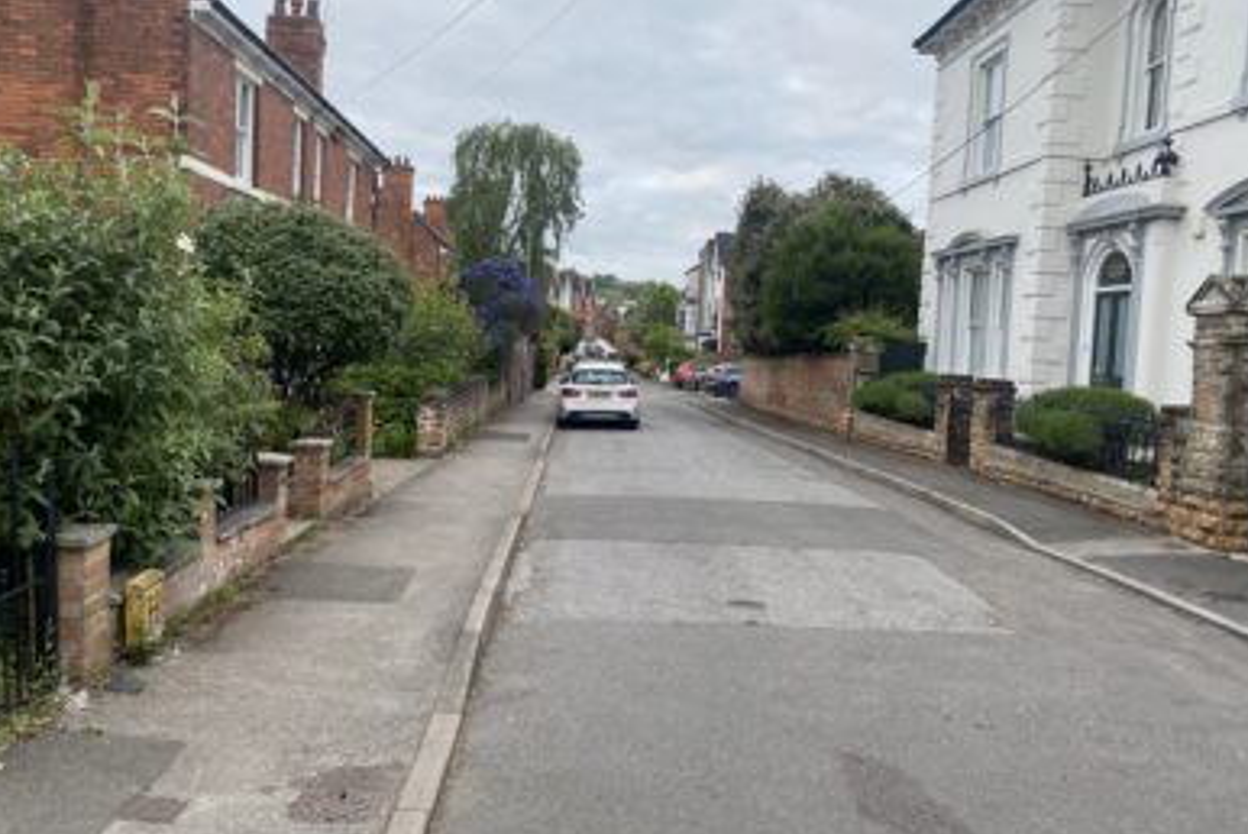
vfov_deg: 46.5
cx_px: 627
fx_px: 971
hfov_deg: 65.4
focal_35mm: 28
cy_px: 401
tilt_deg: -4.1
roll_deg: -3.8
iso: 100
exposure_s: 1/121
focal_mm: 4.25
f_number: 1.8
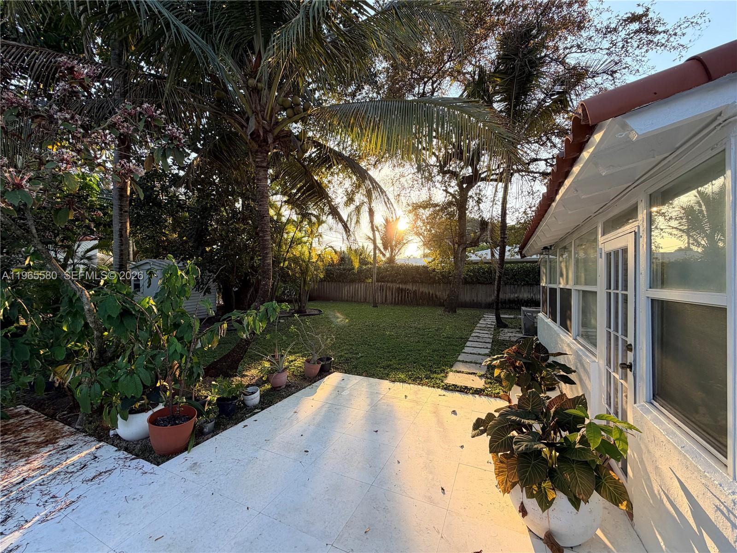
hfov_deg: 102.1
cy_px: 276
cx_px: 368
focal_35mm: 14
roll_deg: -0.2
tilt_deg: +0.3
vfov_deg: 85.7
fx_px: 298
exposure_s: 1/213
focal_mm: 2.22
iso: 40
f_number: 2.2
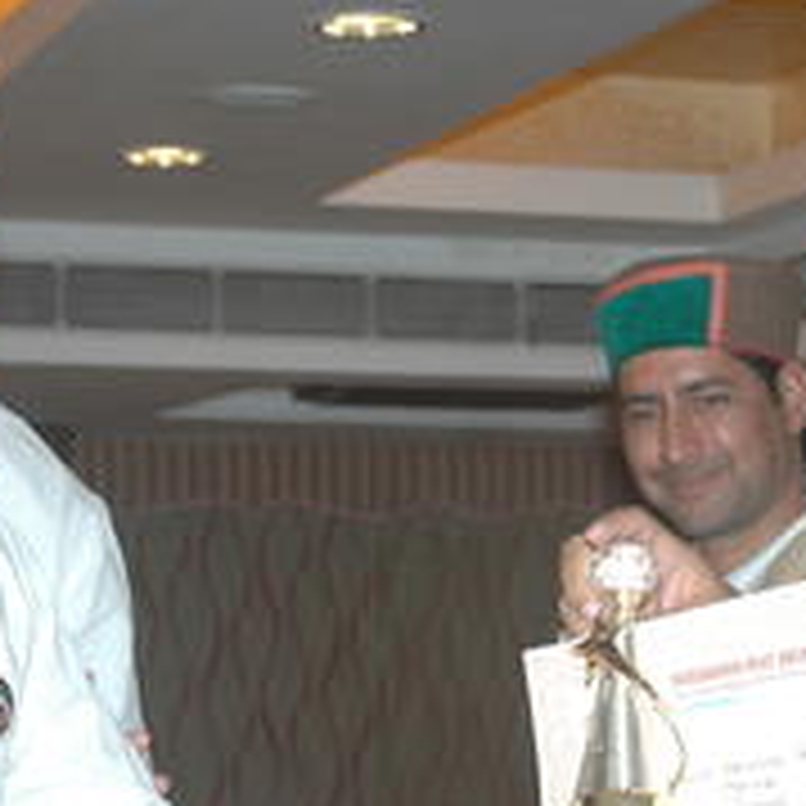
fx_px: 3820
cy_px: 570
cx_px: 495
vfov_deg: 12.0
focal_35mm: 145
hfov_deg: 12.0
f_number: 4.2
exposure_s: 1/60
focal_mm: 34
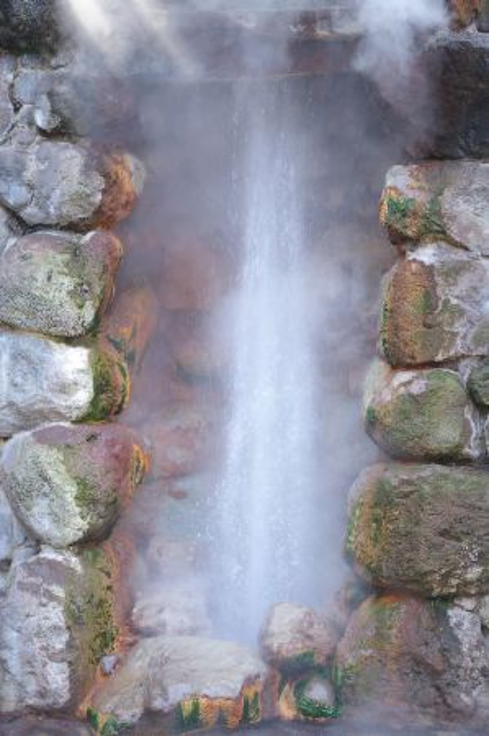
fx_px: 1225
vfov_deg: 33.4
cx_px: 244
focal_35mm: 60
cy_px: 368
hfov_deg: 22.6
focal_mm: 40
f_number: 2.8
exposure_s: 1/90
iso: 200
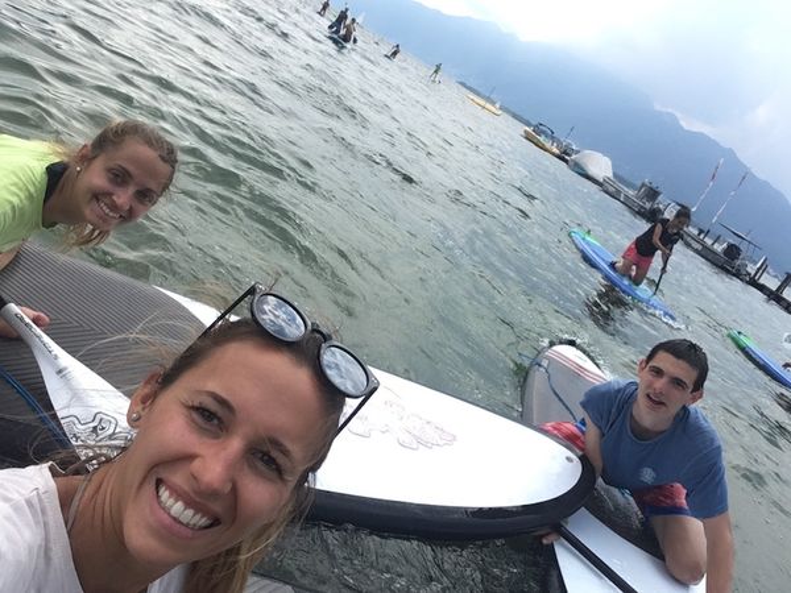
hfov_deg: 58.4
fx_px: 708
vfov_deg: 45.4
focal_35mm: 31
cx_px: 396
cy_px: 296
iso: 50
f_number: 2.4
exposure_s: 1/894
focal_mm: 2.15
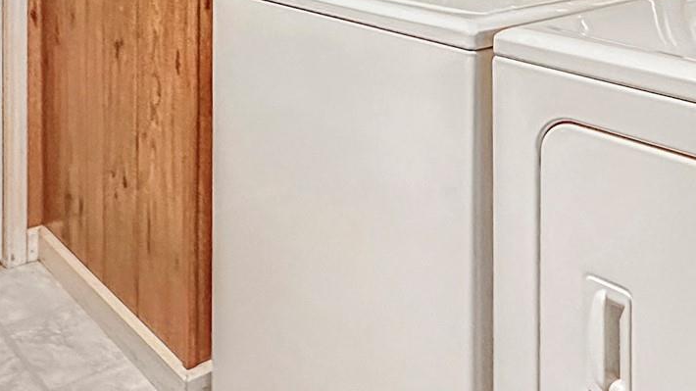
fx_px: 812
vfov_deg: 24.4
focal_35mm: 44
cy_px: -87
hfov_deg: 45.9
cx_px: 249
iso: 1000
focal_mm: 2.22
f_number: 2.2
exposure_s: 1/60
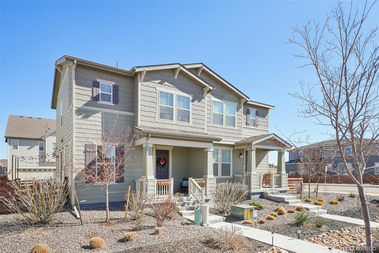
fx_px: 218
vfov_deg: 60.2
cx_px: 190
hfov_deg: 82.0
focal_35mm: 21
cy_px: 126
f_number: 8
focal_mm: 13.8
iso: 800
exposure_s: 1/1600
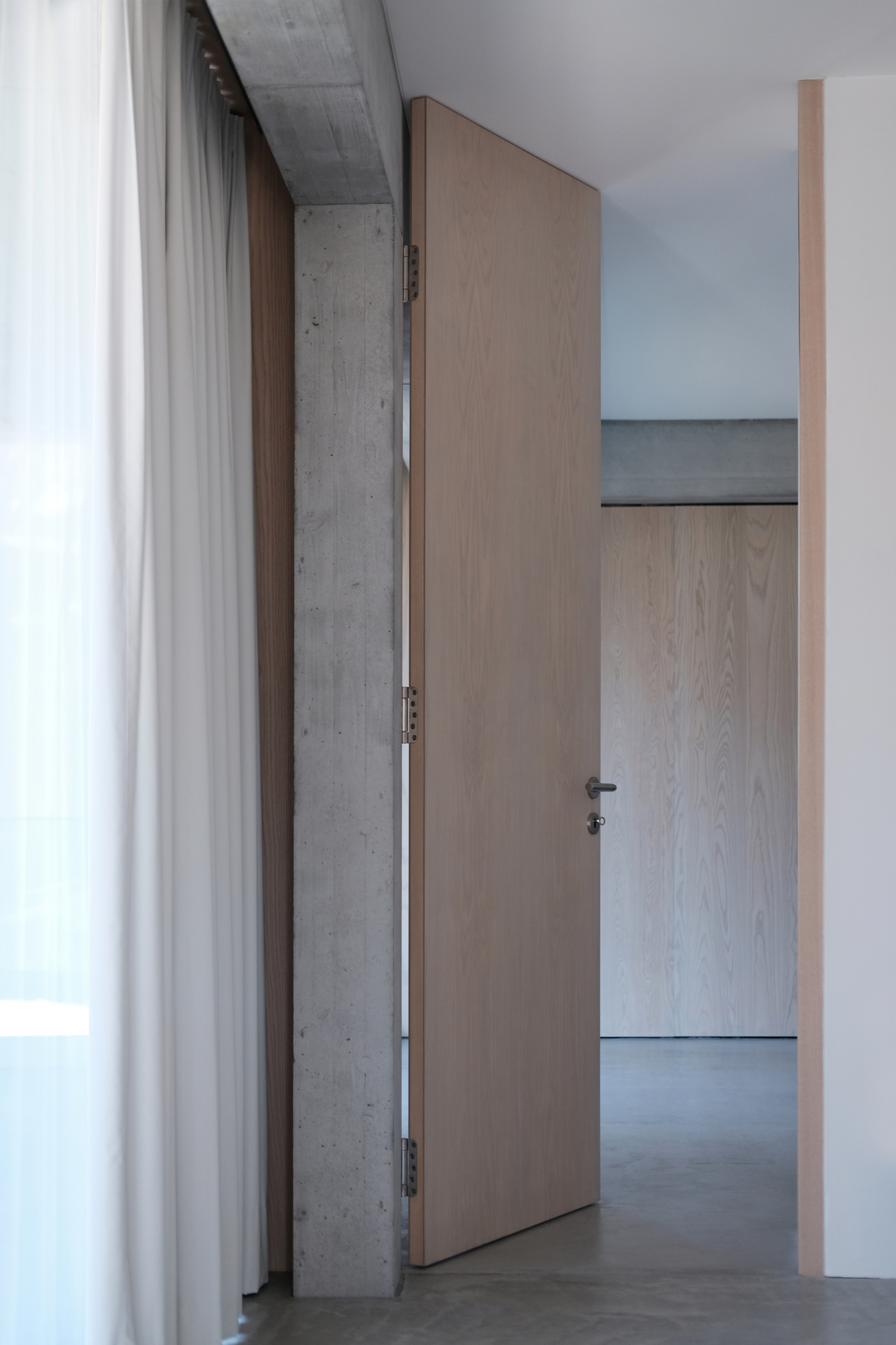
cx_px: 448
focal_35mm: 53
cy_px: 672
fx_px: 1979
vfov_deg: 37.5
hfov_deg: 25.5
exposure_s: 1/180
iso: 400
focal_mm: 35
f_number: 2.2
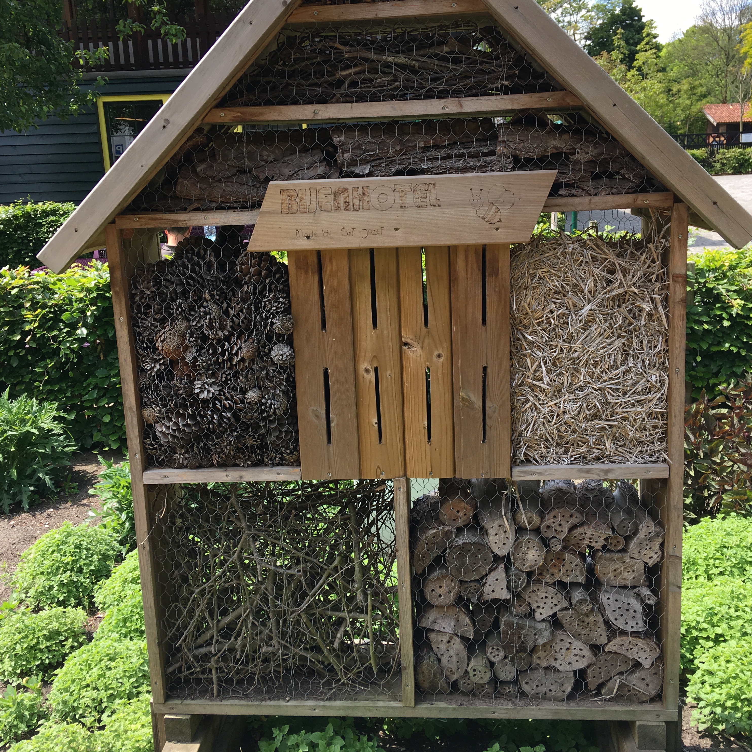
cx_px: 372
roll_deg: +1.2
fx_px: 860
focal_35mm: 35
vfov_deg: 47.1
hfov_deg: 47.2
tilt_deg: -11.2
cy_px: 328
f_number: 2.2
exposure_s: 1/403
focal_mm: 4.15
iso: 25
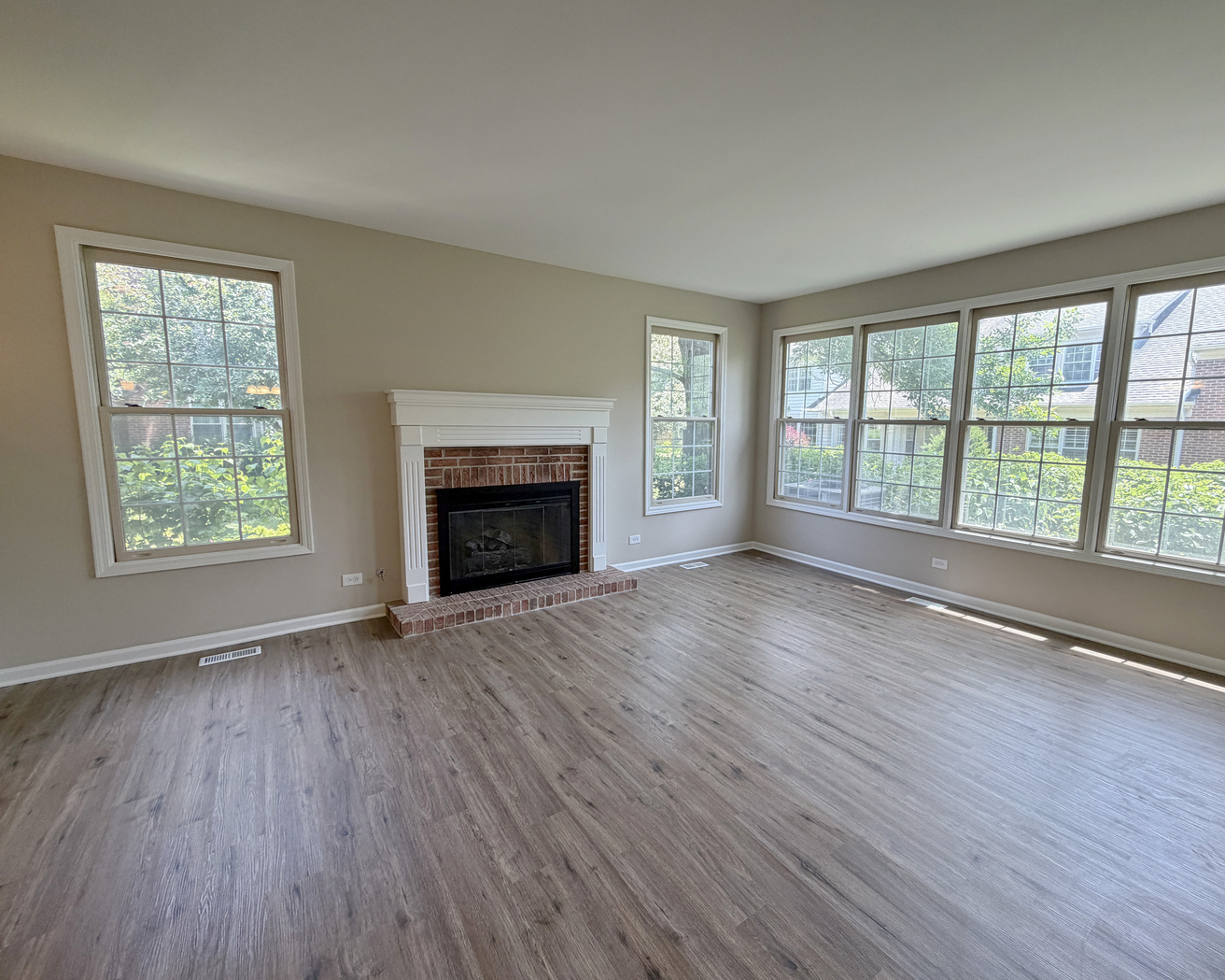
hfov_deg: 96.6
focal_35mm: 15
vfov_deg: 84.0
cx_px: 658
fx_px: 544
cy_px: 488
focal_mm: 2.22
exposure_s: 1/120
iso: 100
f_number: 2.2
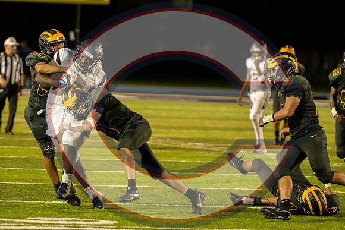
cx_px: 127
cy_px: 146
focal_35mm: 380
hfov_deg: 5.4
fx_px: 3641
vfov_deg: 3.6
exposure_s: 1/1250
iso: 10000
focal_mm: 200
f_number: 2.8
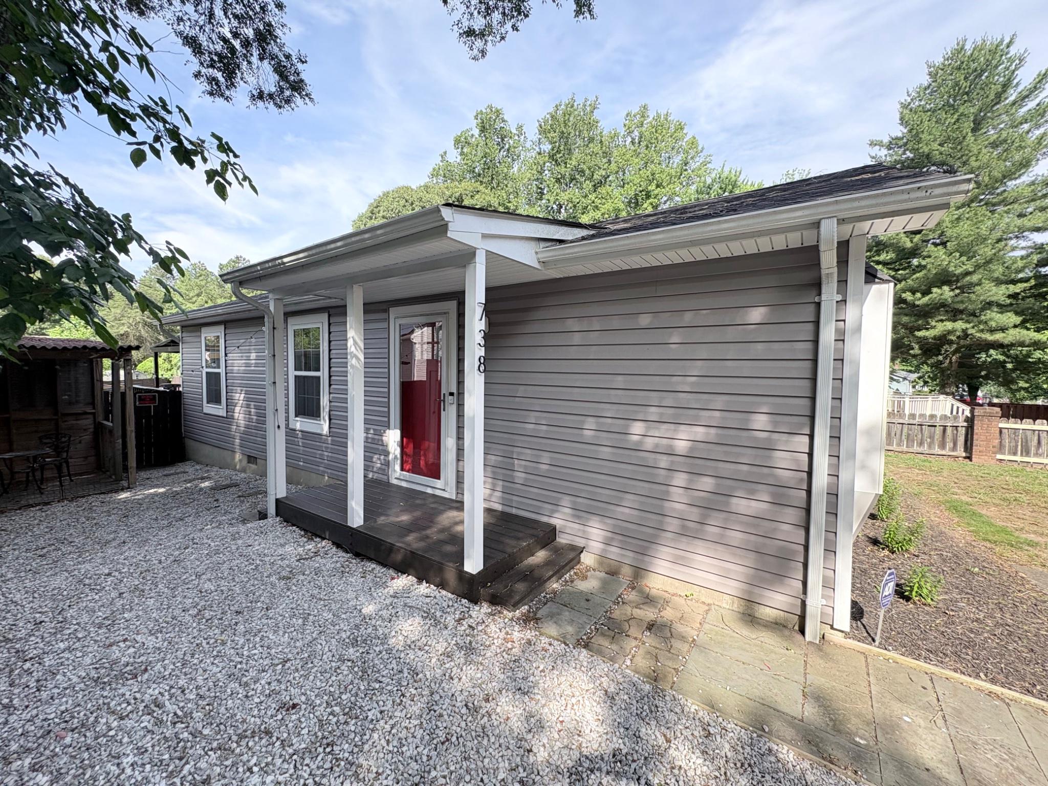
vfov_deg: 85.7
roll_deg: -0.9
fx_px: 424
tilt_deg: -3.3
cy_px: 393
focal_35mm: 14
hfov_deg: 102.1
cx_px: 524
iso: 40
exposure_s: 1/241
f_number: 2.2
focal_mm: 2.22
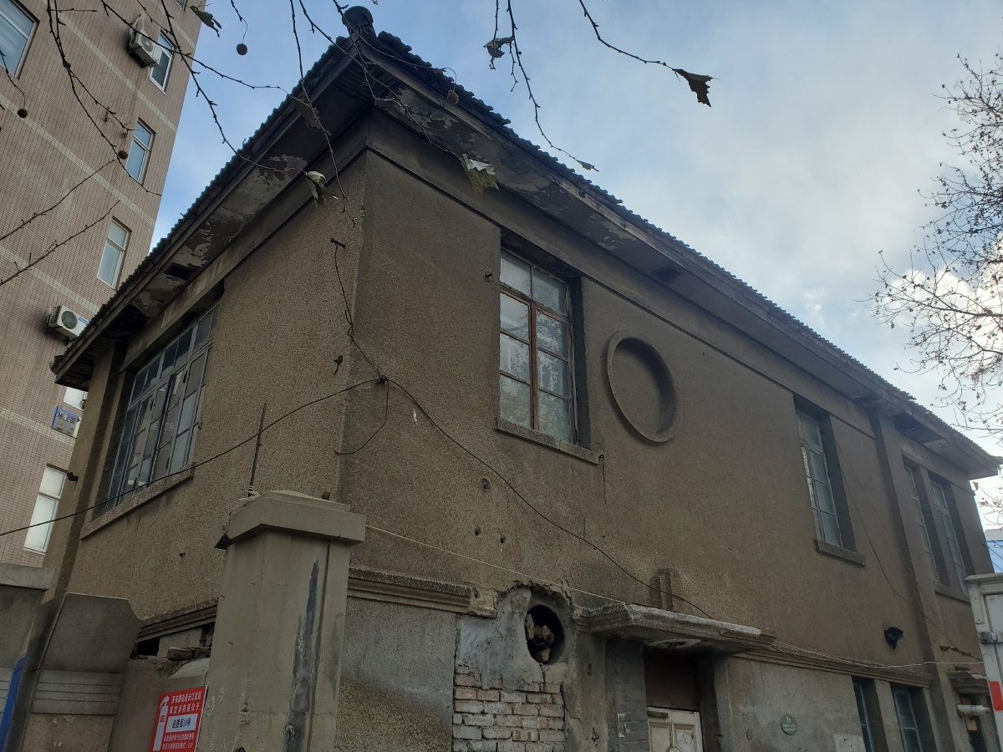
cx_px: 502
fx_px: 753
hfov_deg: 67.3
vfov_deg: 53.1
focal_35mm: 26
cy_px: 376
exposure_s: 1/856
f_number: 2.4
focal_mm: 4.3
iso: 50
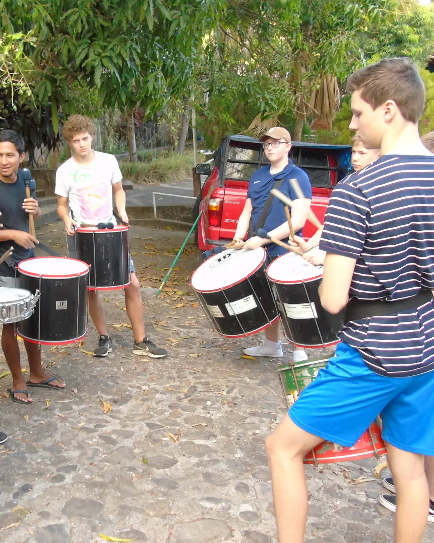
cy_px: 271
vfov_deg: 47.9
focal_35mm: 38
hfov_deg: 37.6
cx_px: 80
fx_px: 610
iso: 400
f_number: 3.6
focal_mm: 5.2
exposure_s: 1/80
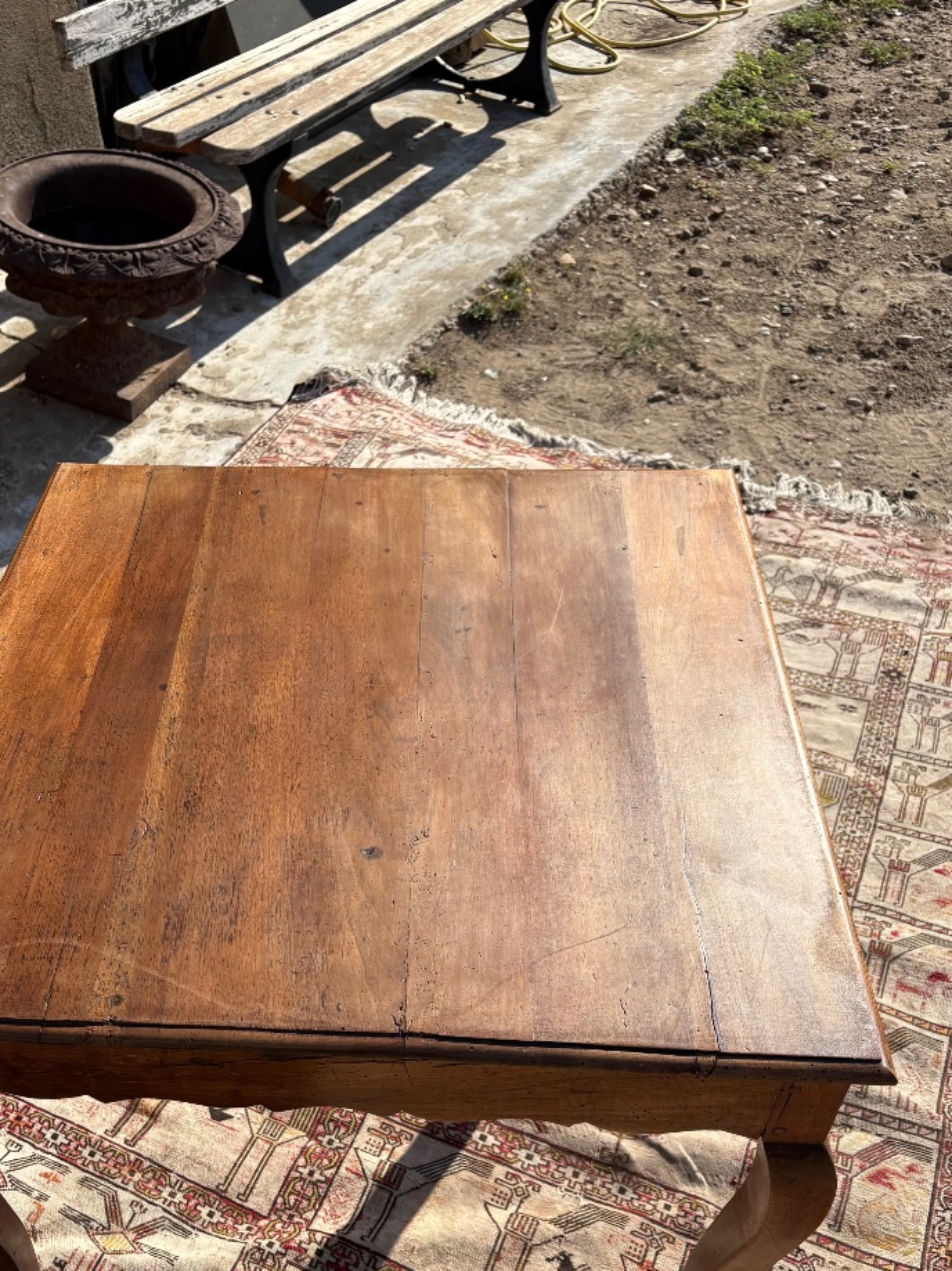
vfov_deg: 53.6
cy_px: 759
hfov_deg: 41.5
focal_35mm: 34
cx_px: 356
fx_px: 1247
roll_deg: +3.3
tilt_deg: -43.1
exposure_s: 1/3125
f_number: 1.6
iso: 50
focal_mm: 5.96
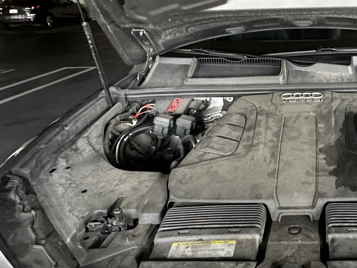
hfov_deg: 44.3
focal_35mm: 39
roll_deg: +1.9
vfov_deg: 35.8
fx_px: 402
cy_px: 61
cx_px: 309
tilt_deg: -9.8
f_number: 2.2
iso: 320
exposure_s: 1/66
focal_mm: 2.22
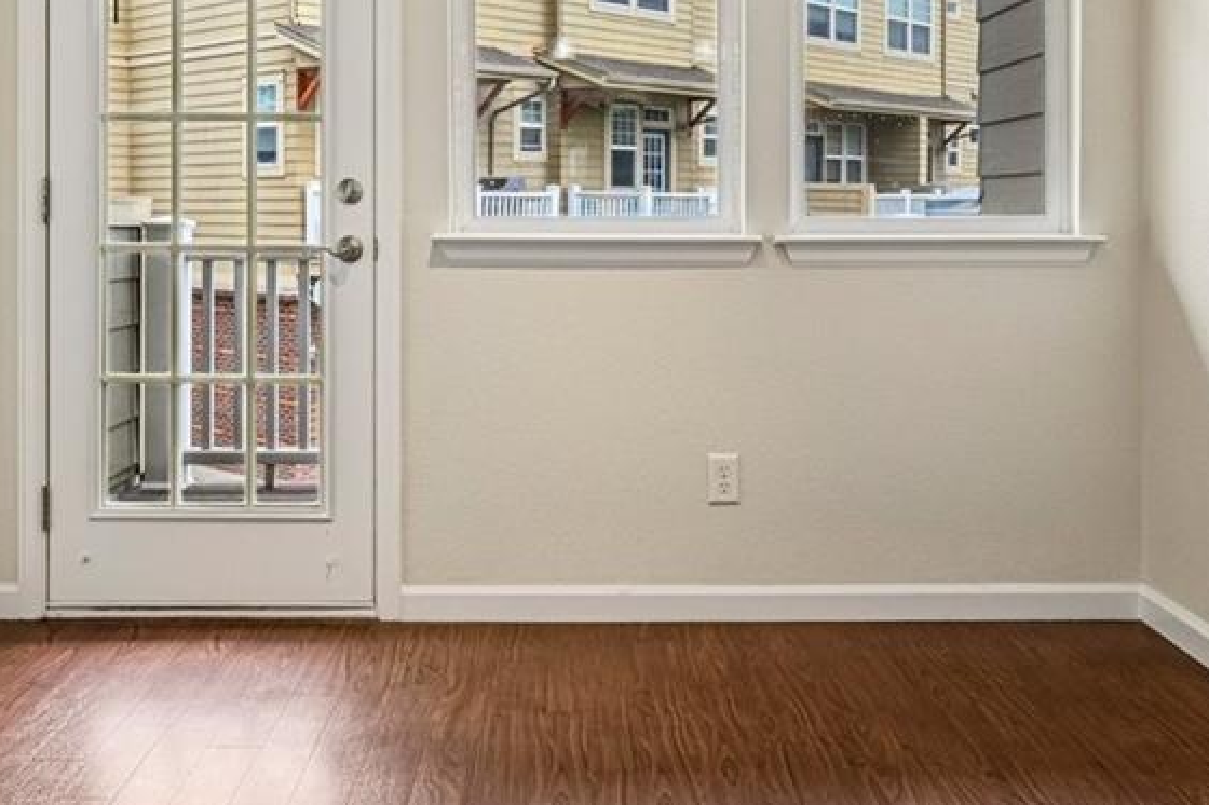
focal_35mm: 40
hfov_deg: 48.4
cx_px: 568
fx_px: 1343
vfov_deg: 32.6
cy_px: 175
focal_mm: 14
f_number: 10
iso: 220
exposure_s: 1/15
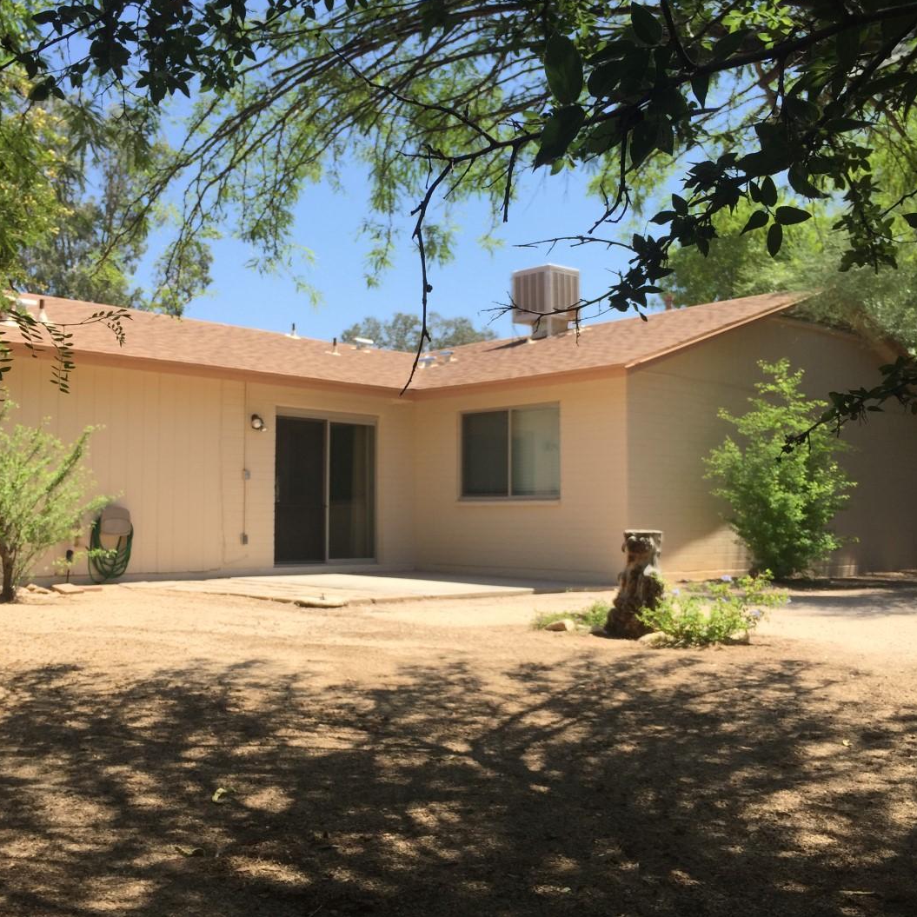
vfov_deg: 47.2
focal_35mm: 35
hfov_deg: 47.2
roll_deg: -2.2
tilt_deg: +3.1
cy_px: 450
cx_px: 412
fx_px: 1049
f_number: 2.2
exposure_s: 1/1099
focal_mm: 4.15
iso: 32
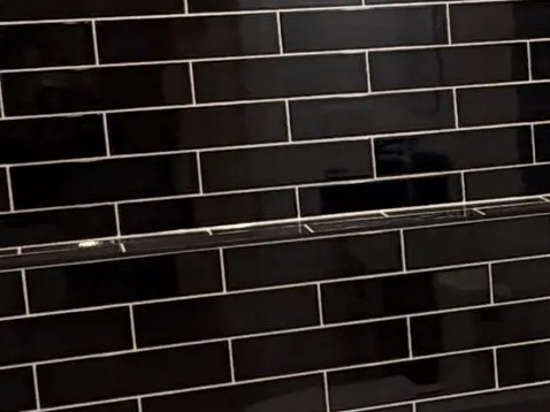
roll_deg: +3.5
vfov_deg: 16.4
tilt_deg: -7.3
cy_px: 222
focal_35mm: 90
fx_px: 1429
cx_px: 606
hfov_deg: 20.7
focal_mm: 2.22
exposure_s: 1/120
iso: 320
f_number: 2.2
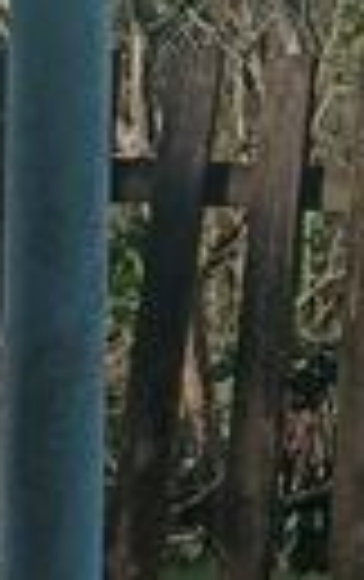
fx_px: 2594
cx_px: 1703
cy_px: -427
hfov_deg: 6.0
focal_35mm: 164
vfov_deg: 11.9
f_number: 1.7
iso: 50
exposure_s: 1/482
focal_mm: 4.7
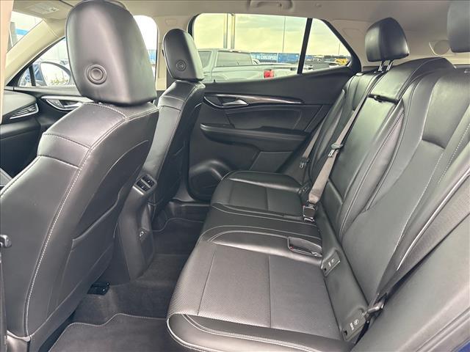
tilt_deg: -16.7
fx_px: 326
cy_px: 176
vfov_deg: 56.8
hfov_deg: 71.6
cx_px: 235
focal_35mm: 24
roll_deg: -1.6
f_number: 1.78
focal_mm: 6.76
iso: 800
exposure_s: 1/60
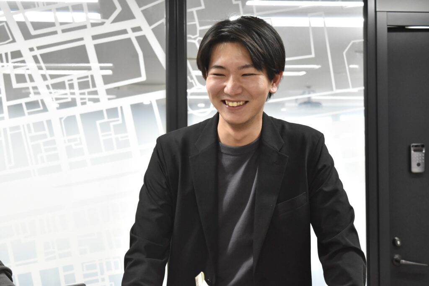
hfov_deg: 31.9
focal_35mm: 63
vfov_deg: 21.6
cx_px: 214
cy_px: 143
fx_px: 751
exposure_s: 1/125
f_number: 6.3
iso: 2000
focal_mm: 42
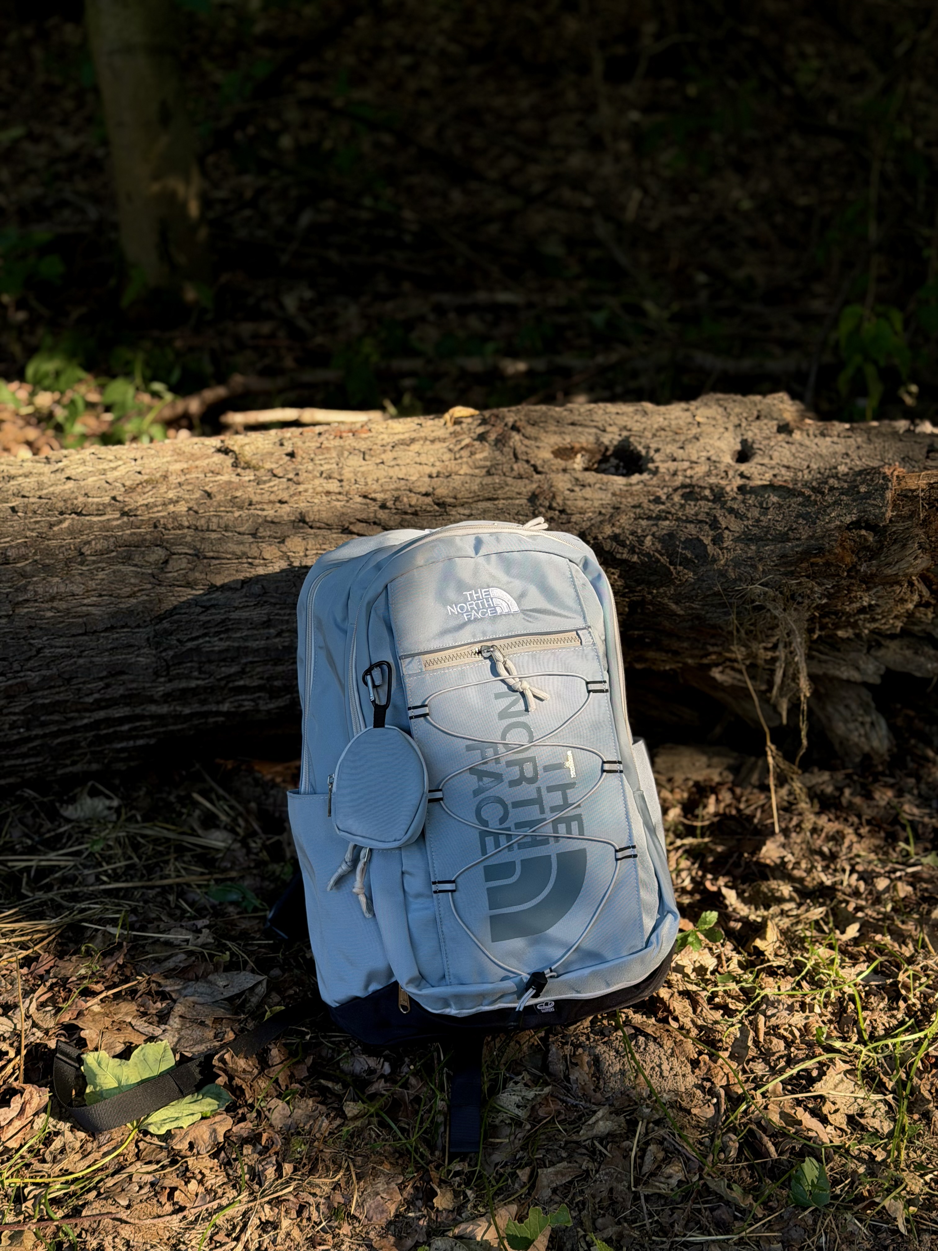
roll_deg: -0.5
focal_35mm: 48
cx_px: 469
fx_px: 1734
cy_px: 626
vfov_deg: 39.7
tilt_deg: -17.0
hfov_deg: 30.3
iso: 64
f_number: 1.78
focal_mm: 6.76
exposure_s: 1/442
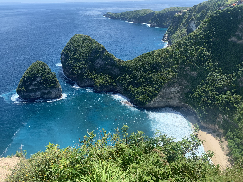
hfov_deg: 67.3
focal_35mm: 26
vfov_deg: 53.1
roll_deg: +0.4
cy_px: 91
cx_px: 122
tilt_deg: -25.4
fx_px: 183
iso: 25
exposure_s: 1/1136
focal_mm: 4.25
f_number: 1.8
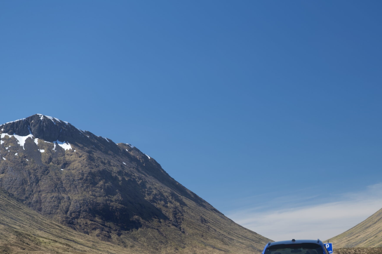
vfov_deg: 13.4
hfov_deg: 20.0
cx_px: 242
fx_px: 1082
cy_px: 164
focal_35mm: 102
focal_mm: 70
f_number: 5.6
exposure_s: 1/250
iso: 180
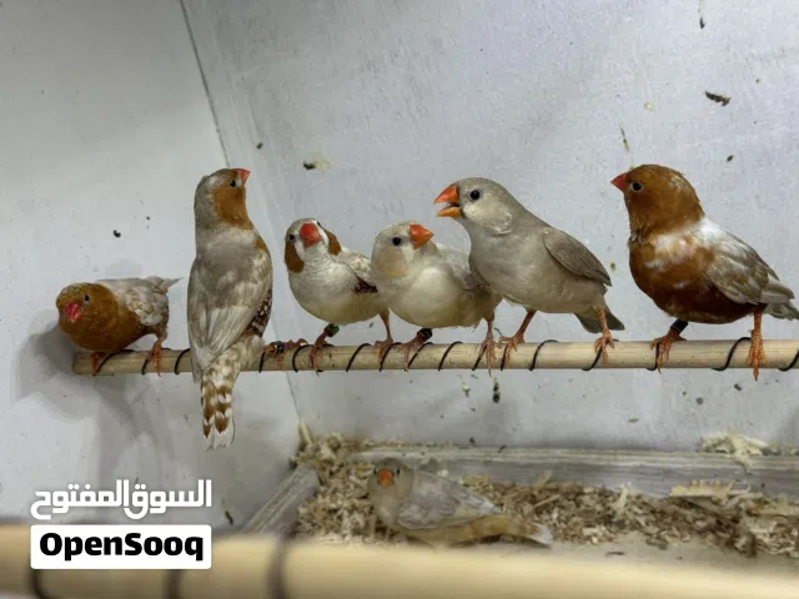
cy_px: 300
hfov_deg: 39.7
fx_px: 1108
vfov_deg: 30.3
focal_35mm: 48
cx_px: 400
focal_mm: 6.76
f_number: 1.78
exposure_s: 1/121
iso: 80
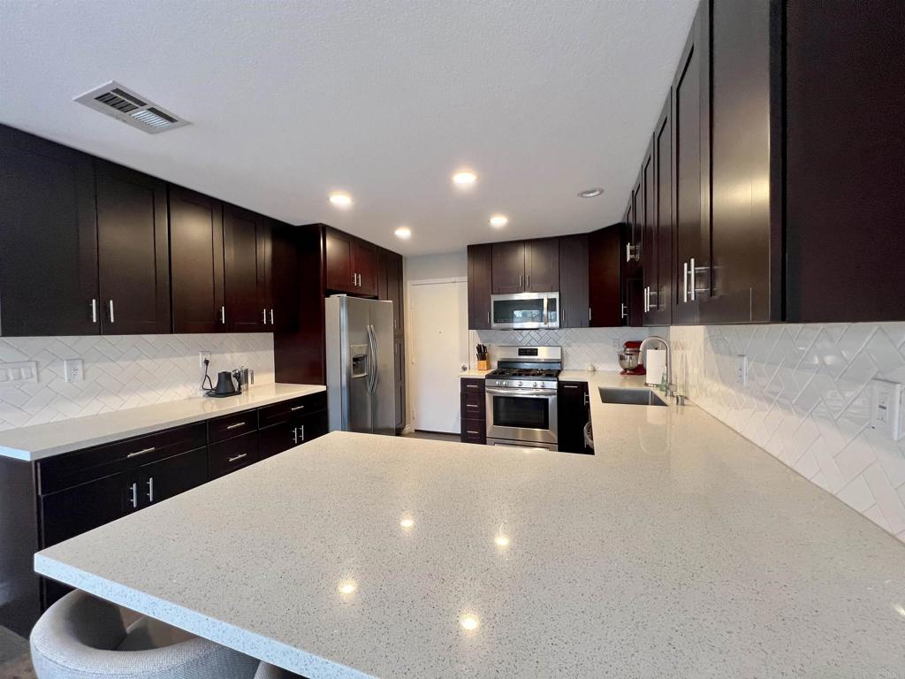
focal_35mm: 13
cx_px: 452
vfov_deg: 89.9
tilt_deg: -1.1
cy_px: 340
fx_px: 340
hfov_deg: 106.2
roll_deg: +1.4
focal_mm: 1.57
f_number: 1.8
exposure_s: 1/60
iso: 250
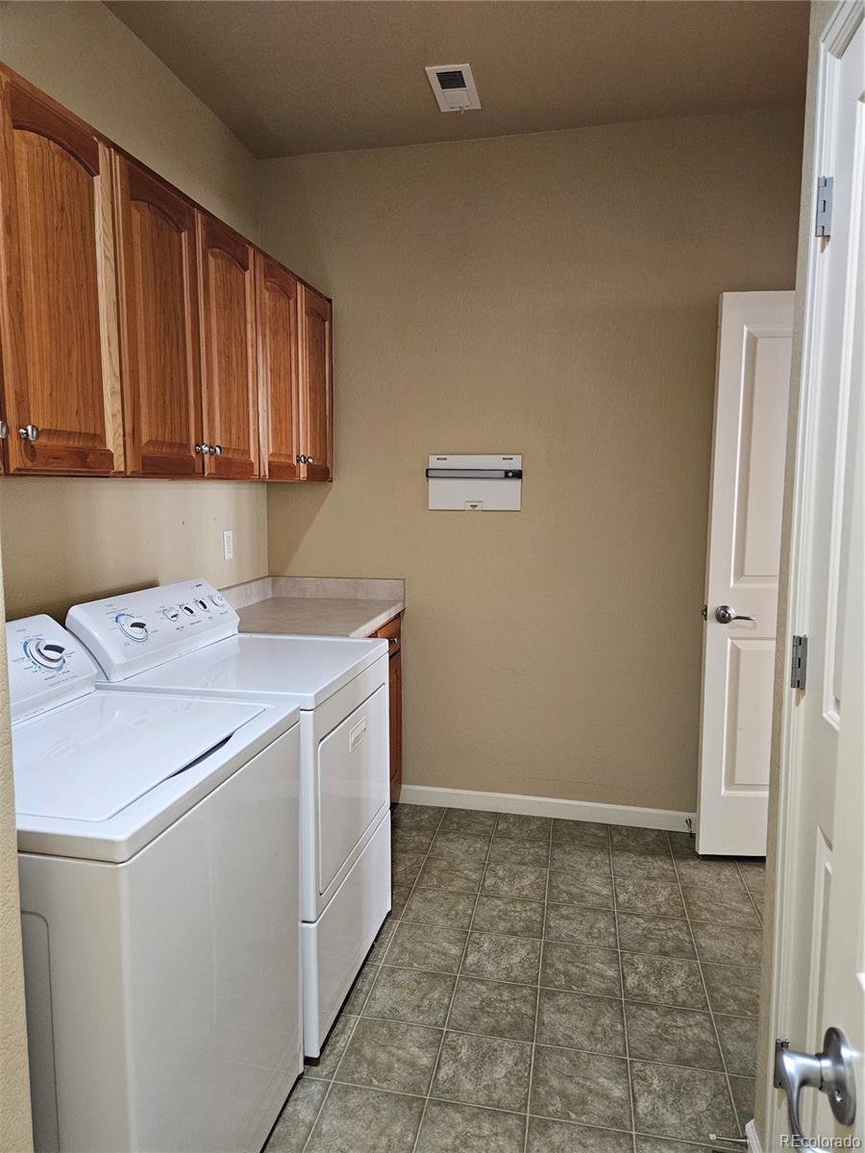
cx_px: 432
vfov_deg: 73.9
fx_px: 766
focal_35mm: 23
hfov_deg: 58.9
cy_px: 576
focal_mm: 5.4
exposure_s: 1/60
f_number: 1.8
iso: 640
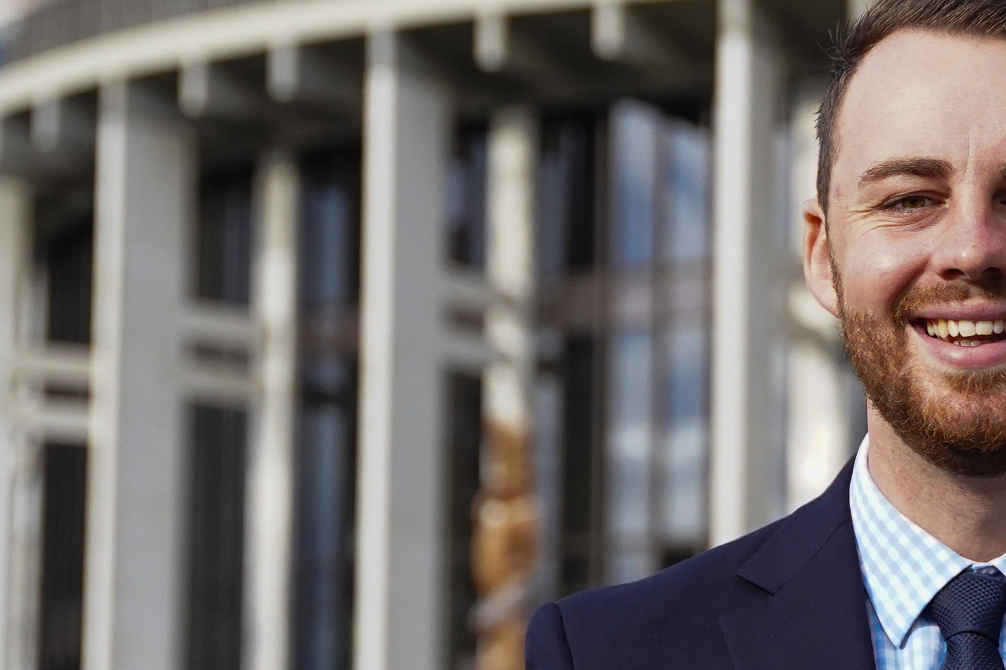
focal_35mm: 169
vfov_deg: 8.1
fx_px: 4717
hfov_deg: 11.9
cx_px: 1276
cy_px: 610
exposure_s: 1/8000
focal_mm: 46.5
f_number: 2.8
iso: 2000
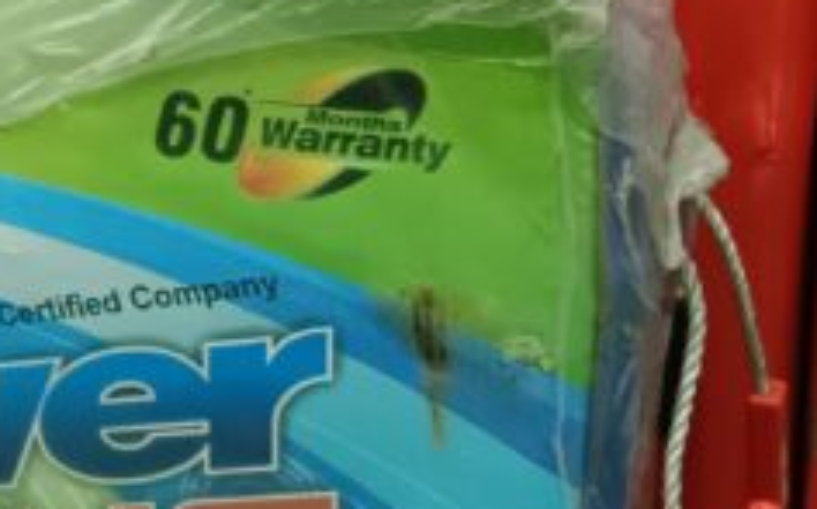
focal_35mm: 115
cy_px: -104
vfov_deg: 11.1
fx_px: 2558
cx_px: -287
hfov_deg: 16.9
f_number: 1.79
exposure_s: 1/16.7
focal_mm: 4.84
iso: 3441
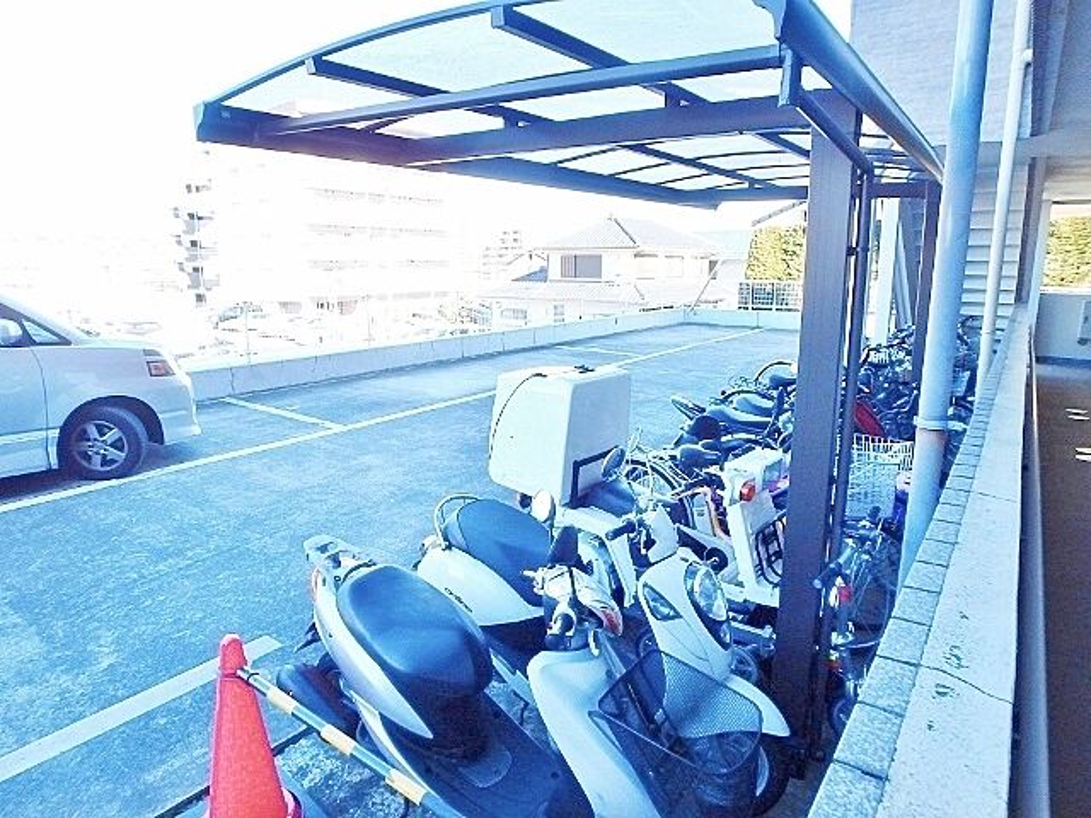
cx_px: 546
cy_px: 409
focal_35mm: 21
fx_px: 662
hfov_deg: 79.0
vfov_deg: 63.4
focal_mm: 3.7
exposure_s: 1/125
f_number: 3.5
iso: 125
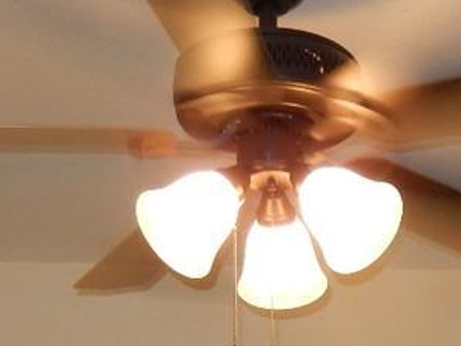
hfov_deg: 15.6
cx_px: 404
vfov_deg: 10.4
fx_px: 1665
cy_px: 790
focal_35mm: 125
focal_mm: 4.5
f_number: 3.4
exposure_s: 1/30
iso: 125
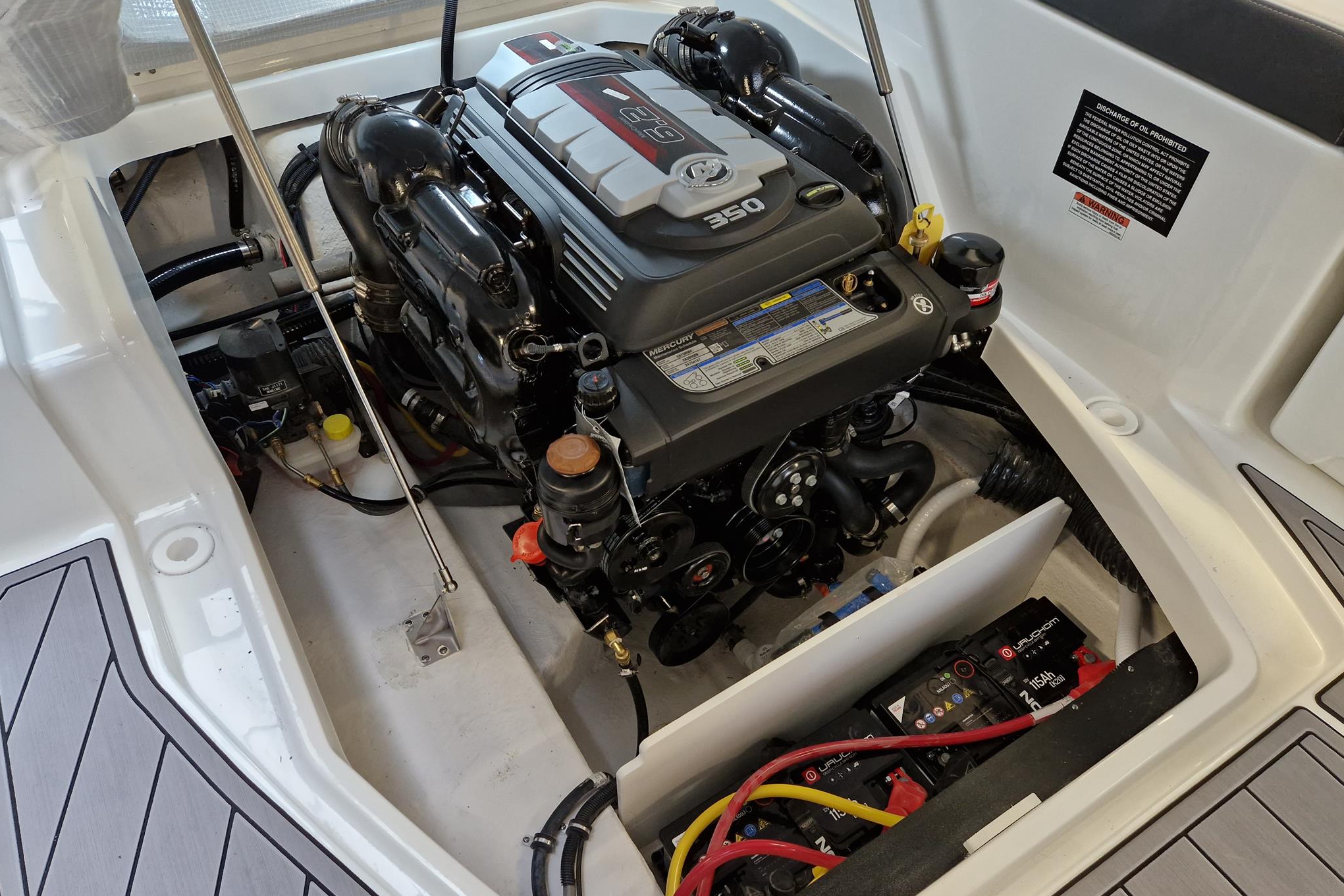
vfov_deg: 53.0
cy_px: 494
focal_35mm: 24
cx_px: 672
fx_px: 896
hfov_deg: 73.7
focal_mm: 5.4
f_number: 1.8
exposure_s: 1/100
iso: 320
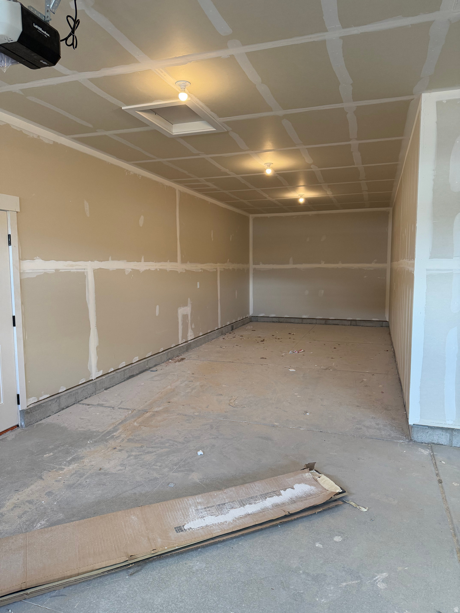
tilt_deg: -5.8
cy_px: 306
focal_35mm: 24
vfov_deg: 71.6
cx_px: 230
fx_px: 425
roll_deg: +0.3
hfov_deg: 56.8
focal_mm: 6.76
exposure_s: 1/120
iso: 250
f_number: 1.78
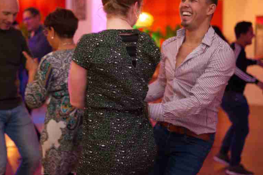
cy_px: 68
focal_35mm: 65
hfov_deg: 30.9
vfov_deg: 20.9
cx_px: 117
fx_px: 475
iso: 1600
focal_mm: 50
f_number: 1.8
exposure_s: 1/60
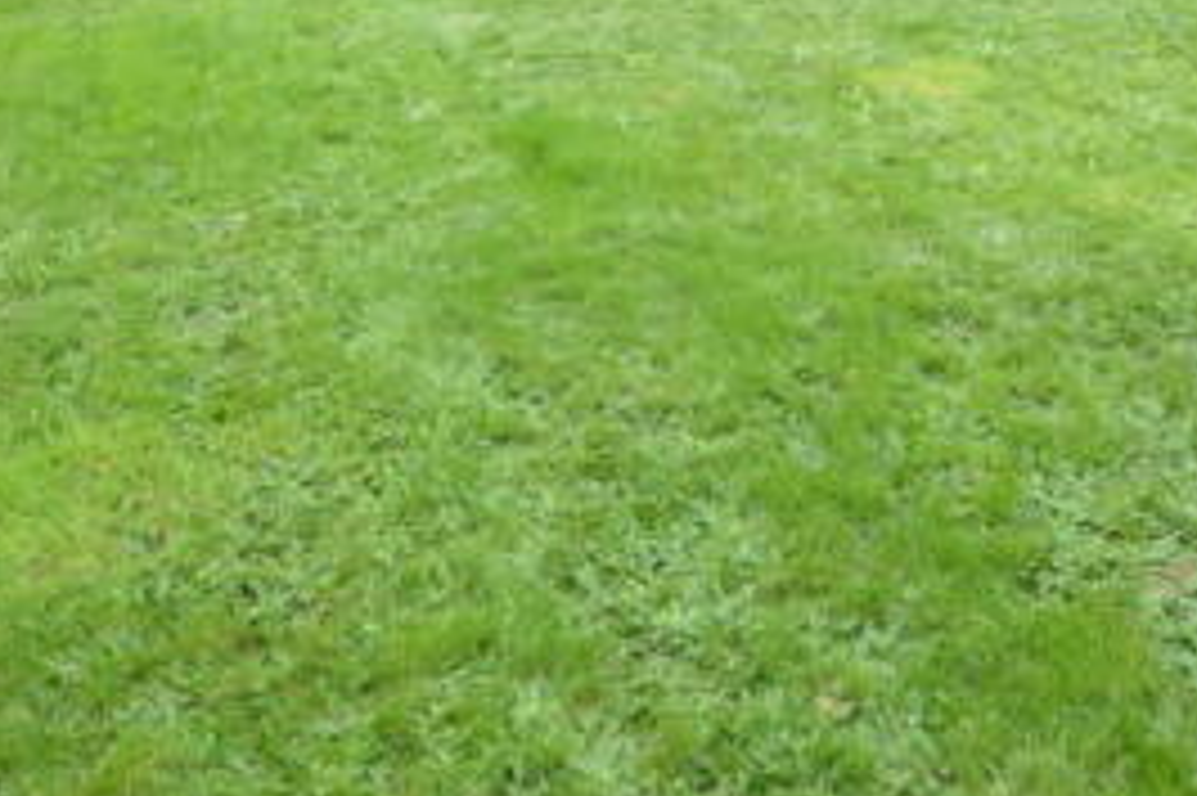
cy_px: -157
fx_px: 1229
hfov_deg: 51.9
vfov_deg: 30.5
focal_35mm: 37
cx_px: 585
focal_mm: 10
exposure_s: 1/125
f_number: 5.6
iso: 100
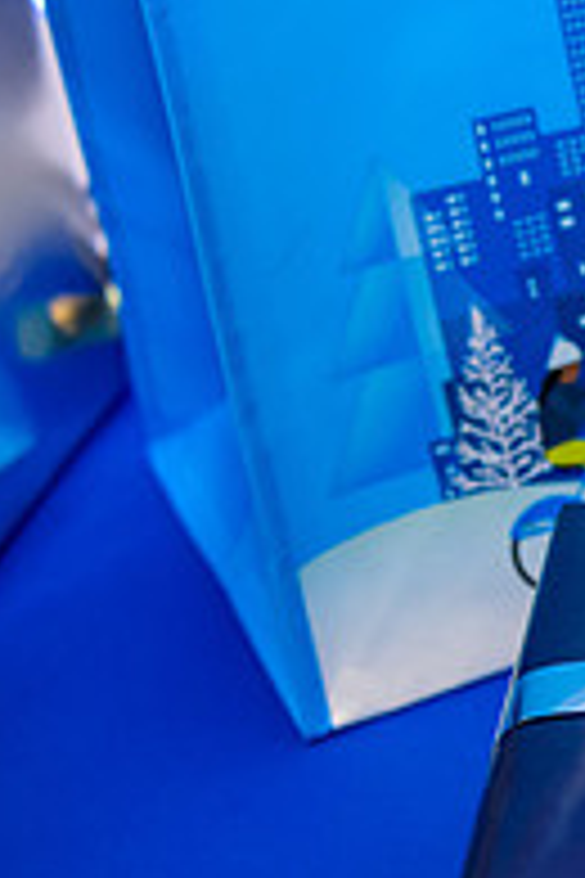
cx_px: 1076
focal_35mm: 95
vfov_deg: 21.5
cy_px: 471
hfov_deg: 13.0
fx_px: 2315
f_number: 3.2
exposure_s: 1/125
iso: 800
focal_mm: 32
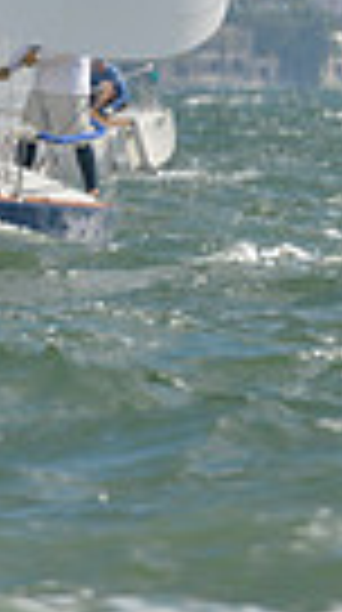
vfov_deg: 1.2
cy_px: -522
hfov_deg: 0.7
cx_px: 34
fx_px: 28986
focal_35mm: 1789
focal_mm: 400
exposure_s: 1/1000
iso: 200
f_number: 8
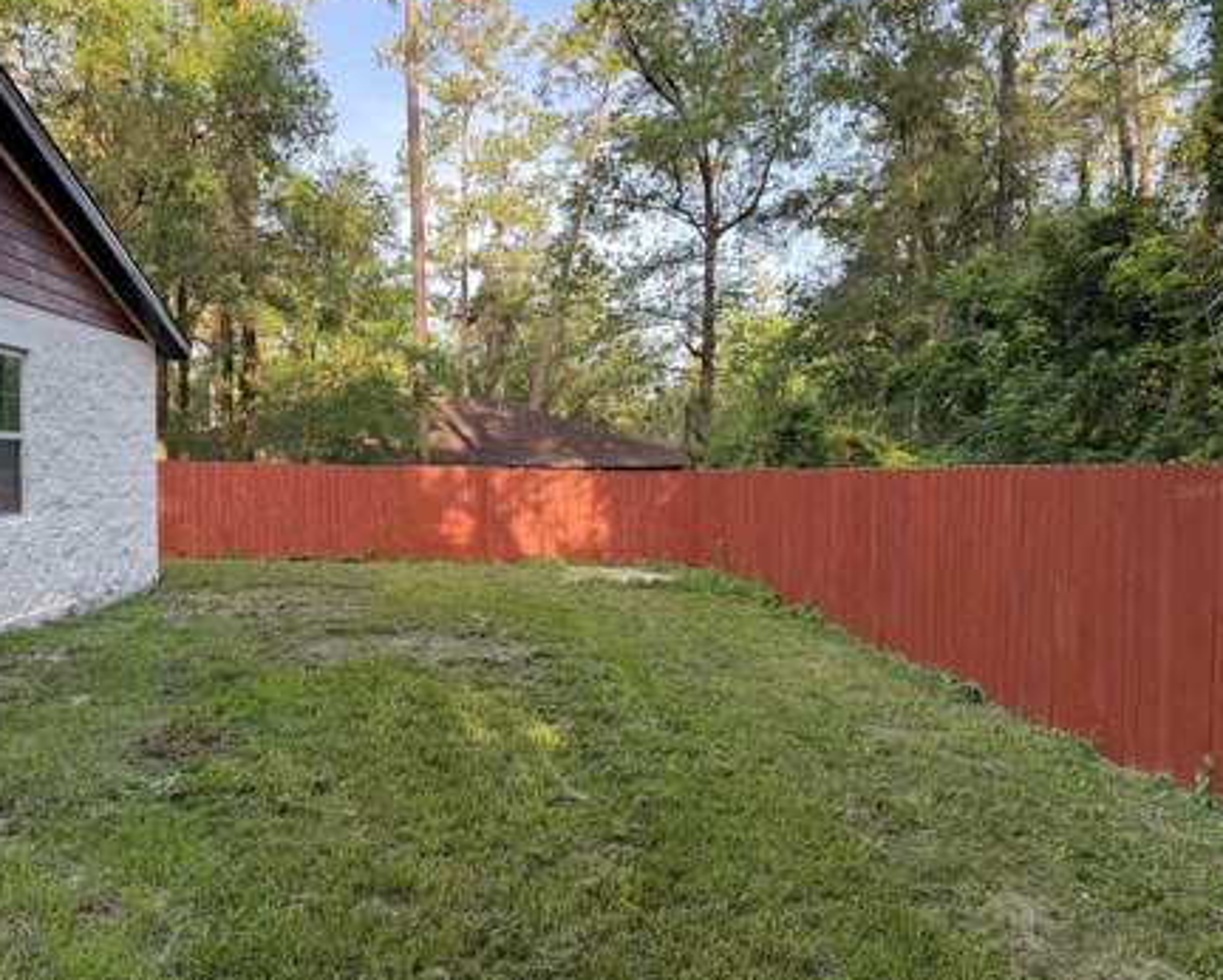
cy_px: 490
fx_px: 942
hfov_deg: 65.9
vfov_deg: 55.0
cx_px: 575
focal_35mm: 26
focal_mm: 6.76
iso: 100
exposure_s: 1/385
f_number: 1.78
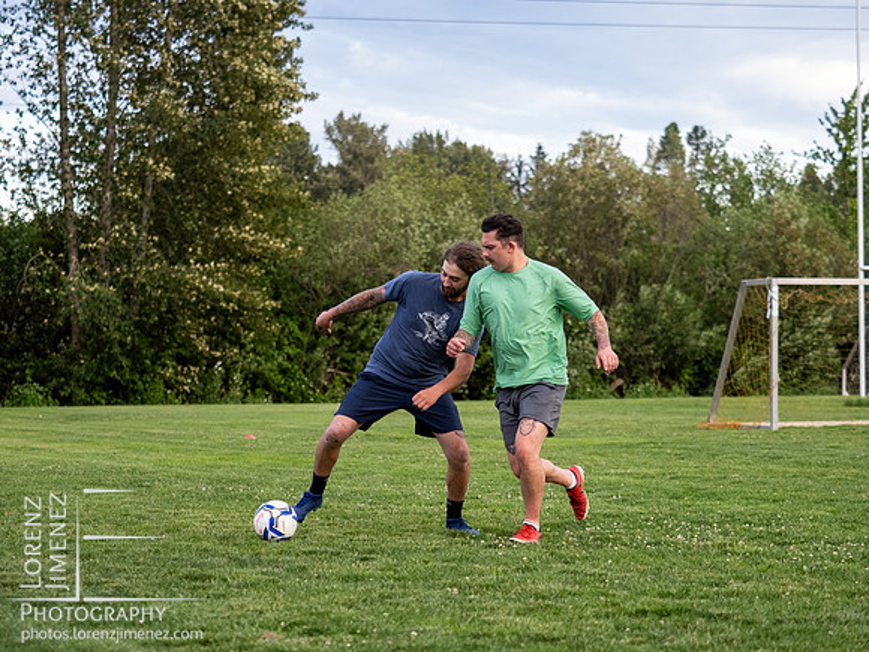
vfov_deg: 12.7
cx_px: 434
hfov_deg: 16.9
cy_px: 326
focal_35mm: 117
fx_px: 2928
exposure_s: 1/1000
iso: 1000
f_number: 2.8
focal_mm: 57
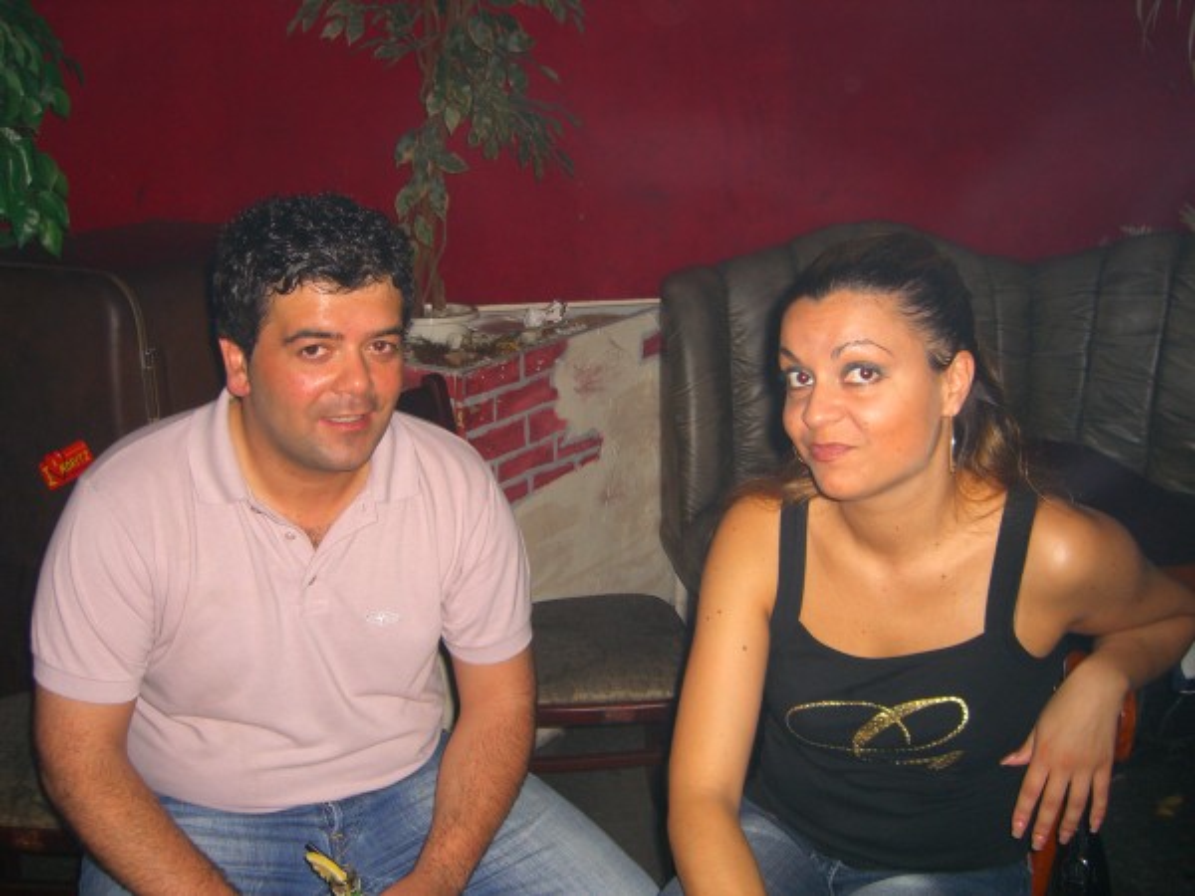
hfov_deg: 49.0
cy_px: 448
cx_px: 598
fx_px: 1312
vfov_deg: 37.7
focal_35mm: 38
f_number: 2.8
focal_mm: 7.9
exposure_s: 1/60
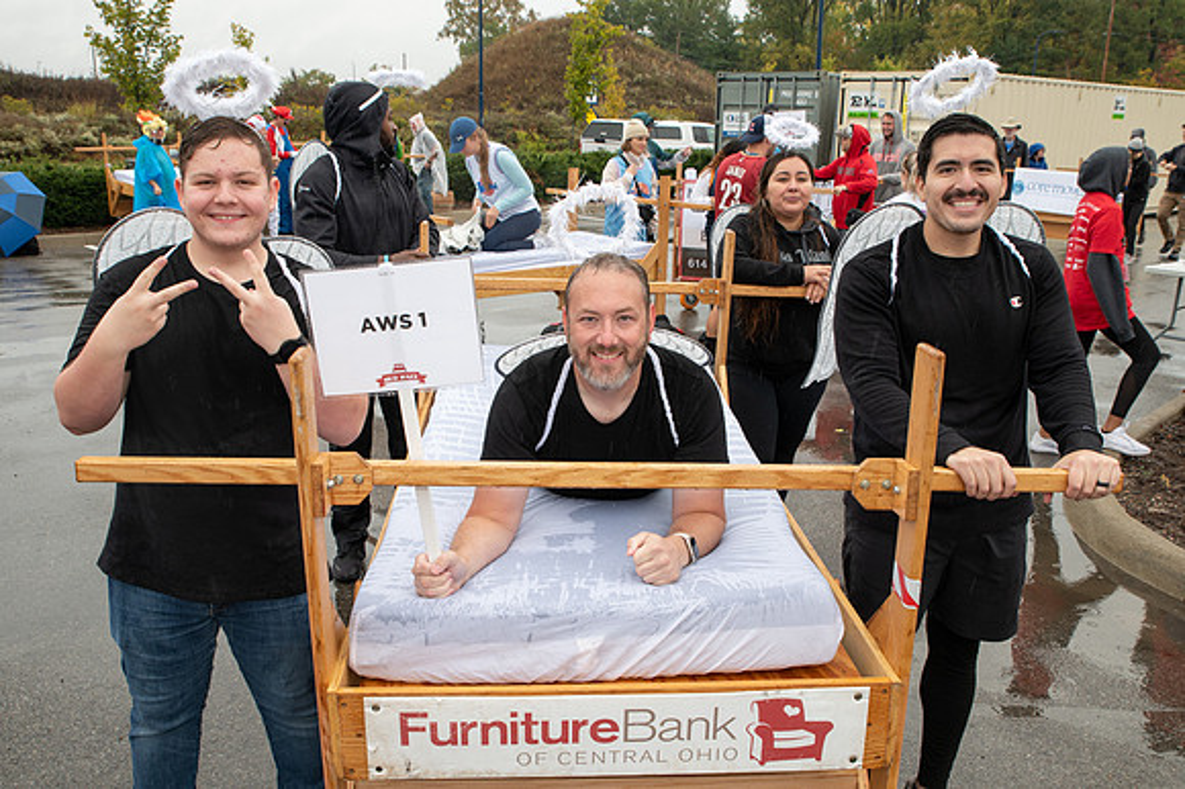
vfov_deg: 38.6
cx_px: 576
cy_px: 429
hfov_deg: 55.5
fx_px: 1126
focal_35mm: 34
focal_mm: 29
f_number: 6.3
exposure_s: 1/200
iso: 400
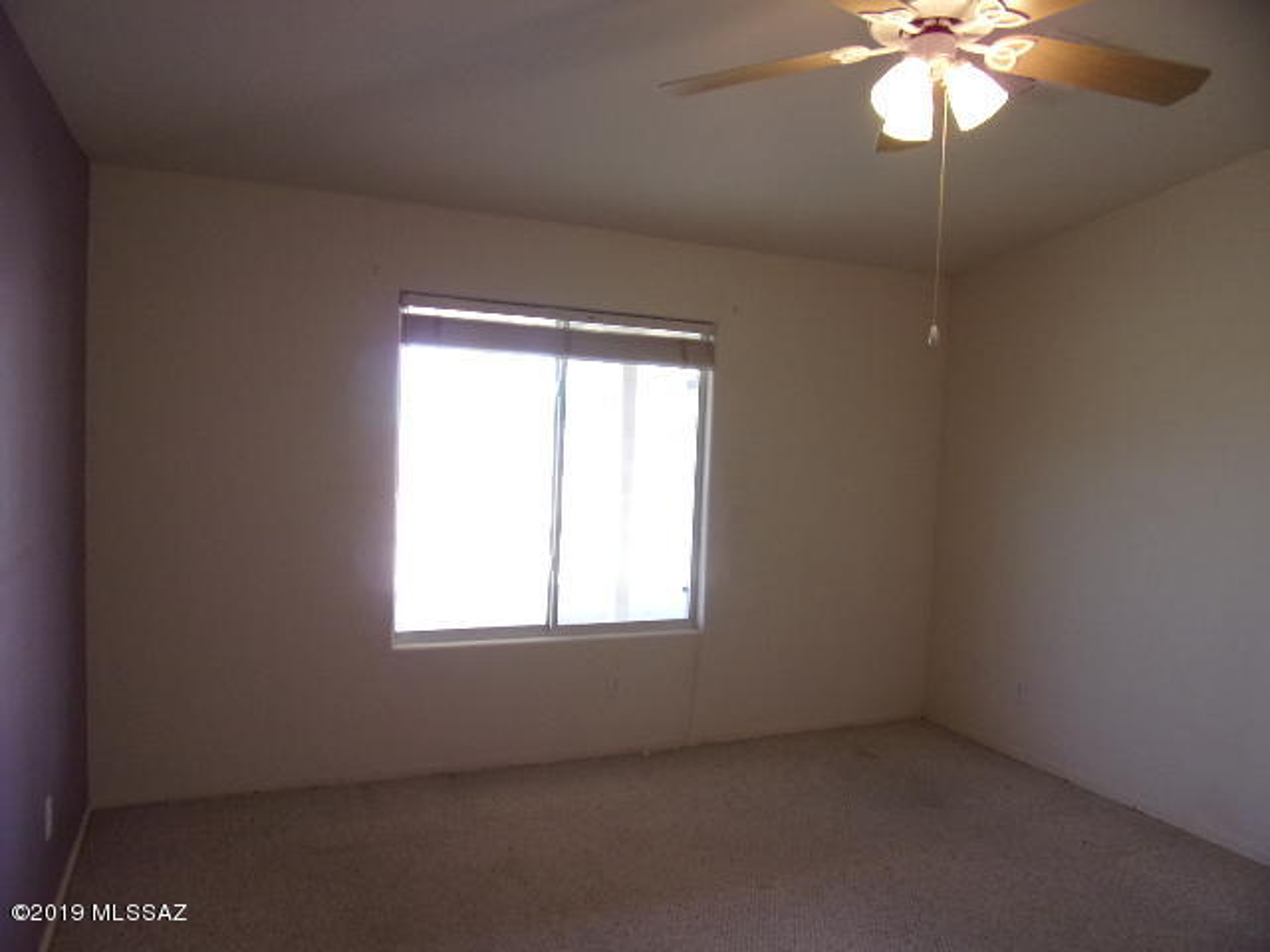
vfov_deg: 56.8
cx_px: 635
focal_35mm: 24
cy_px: 476
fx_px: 881
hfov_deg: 71.6
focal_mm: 4.3
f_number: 3.3
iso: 147
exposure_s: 1/34
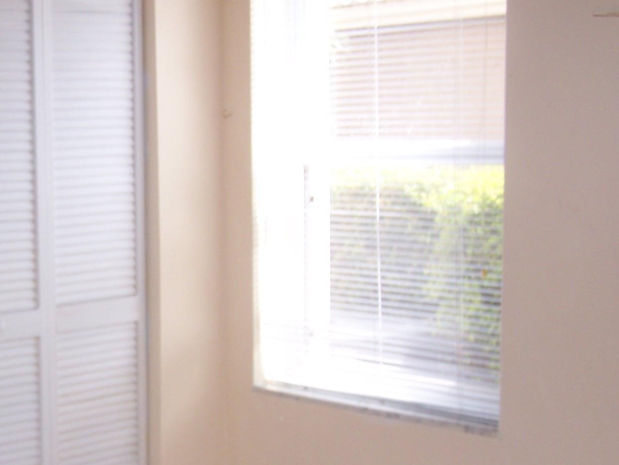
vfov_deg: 19.8
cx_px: 88
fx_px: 1323
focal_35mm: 74
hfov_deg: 25.7
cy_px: 328
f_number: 2.8
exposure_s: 1/60
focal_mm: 6.7
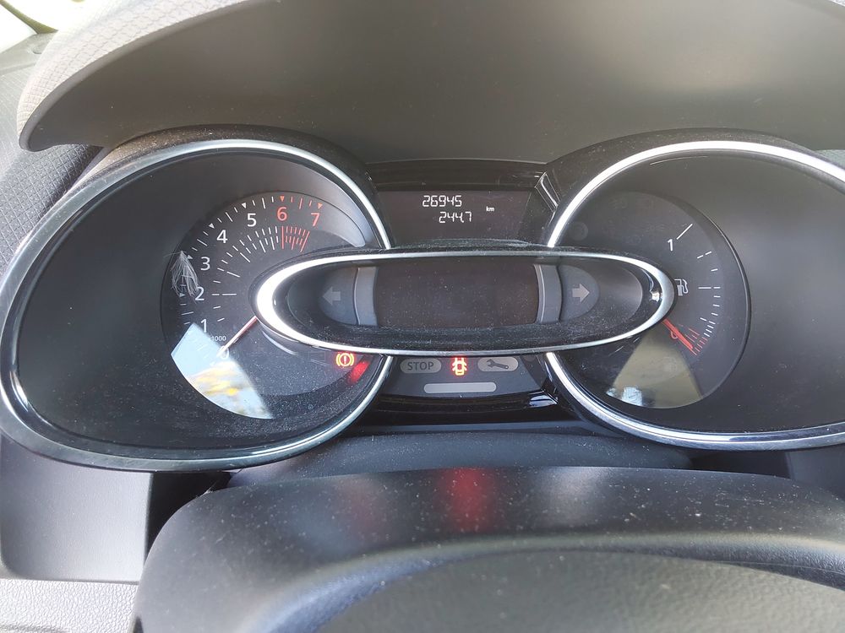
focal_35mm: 28
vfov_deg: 49.7
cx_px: 422
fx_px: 683
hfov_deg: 63.4
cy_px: 316
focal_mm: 2.91
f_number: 1.9
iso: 160
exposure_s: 1/33.3
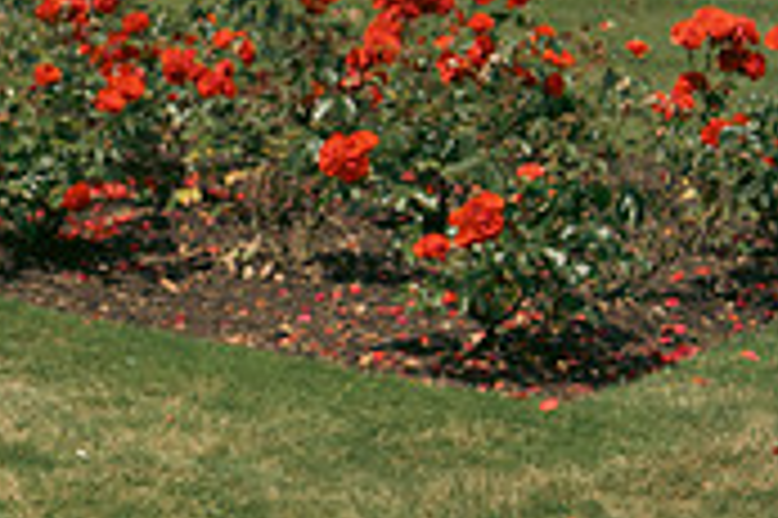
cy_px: 291
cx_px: -477
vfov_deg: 10.4
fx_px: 2828
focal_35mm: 131
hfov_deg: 14.4
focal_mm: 39
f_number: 3.5
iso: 125
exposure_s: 1/1600
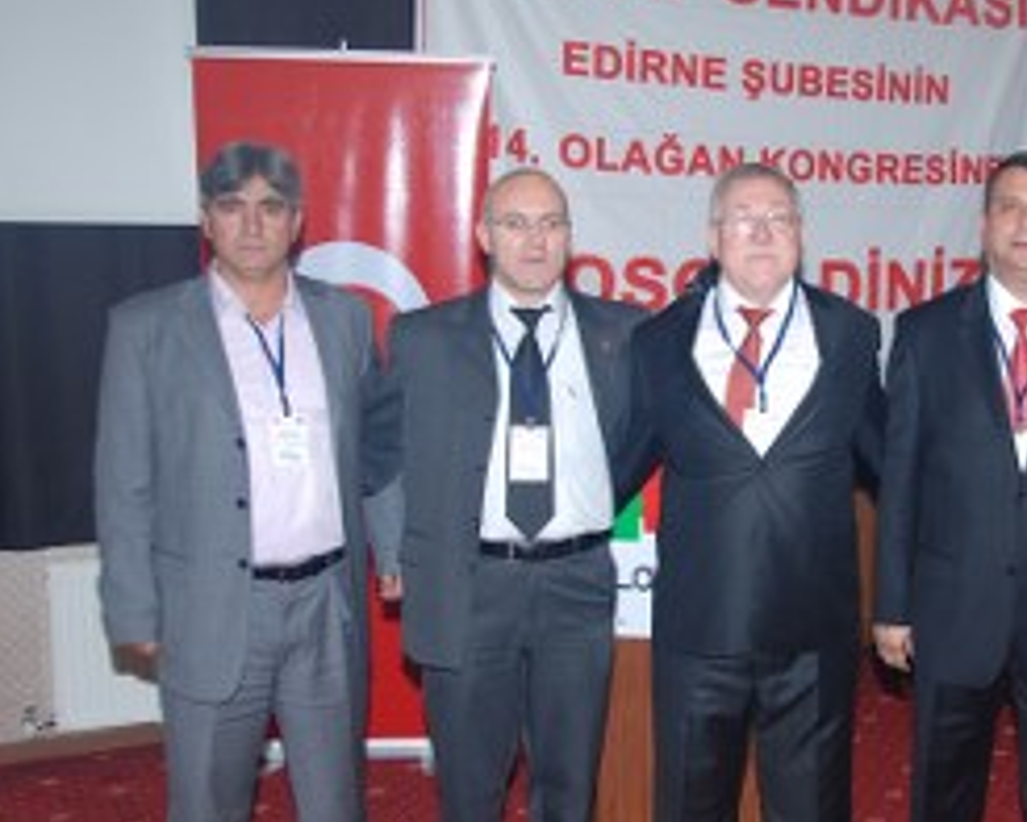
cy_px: 497
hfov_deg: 34.5
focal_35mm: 53
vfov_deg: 28.6
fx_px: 1612
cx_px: 793
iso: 200
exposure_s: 1/60
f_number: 4
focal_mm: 22
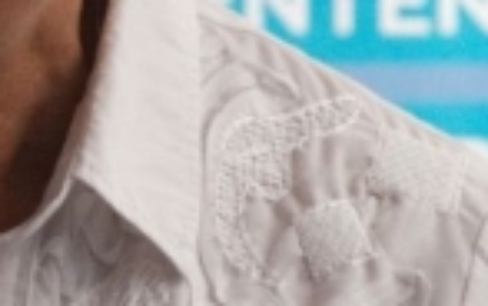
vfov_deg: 0.8
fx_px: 22139
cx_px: -282
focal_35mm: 1664
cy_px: -38
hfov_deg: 1.3
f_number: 5.6
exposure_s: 1/250
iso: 2000
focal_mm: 200
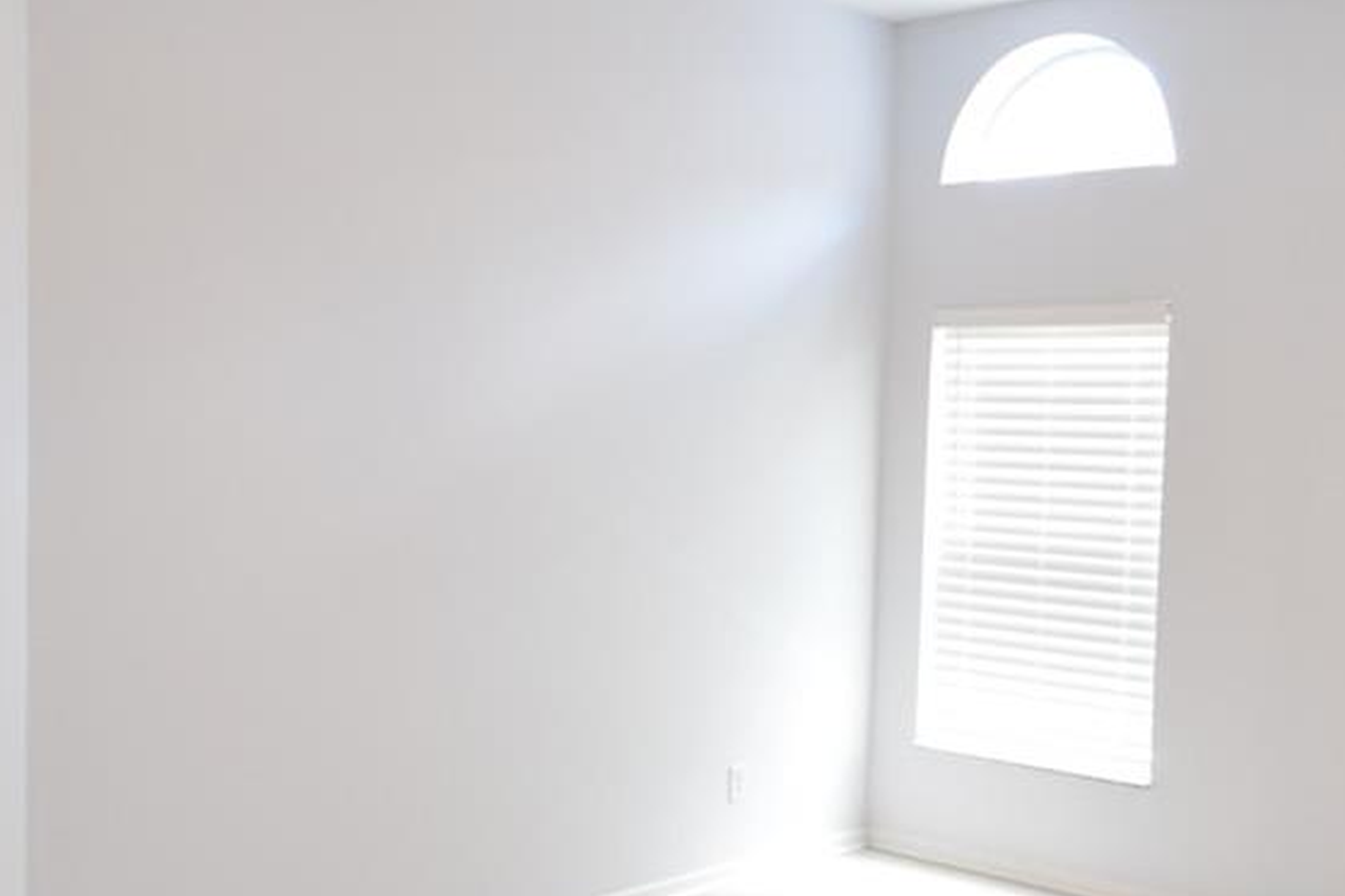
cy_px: 508
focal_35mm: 43
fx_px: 1606
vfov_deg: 31.1
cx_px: 706
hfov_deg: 45.4
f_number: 3.5
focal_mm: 10
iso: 800
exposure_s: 1/45
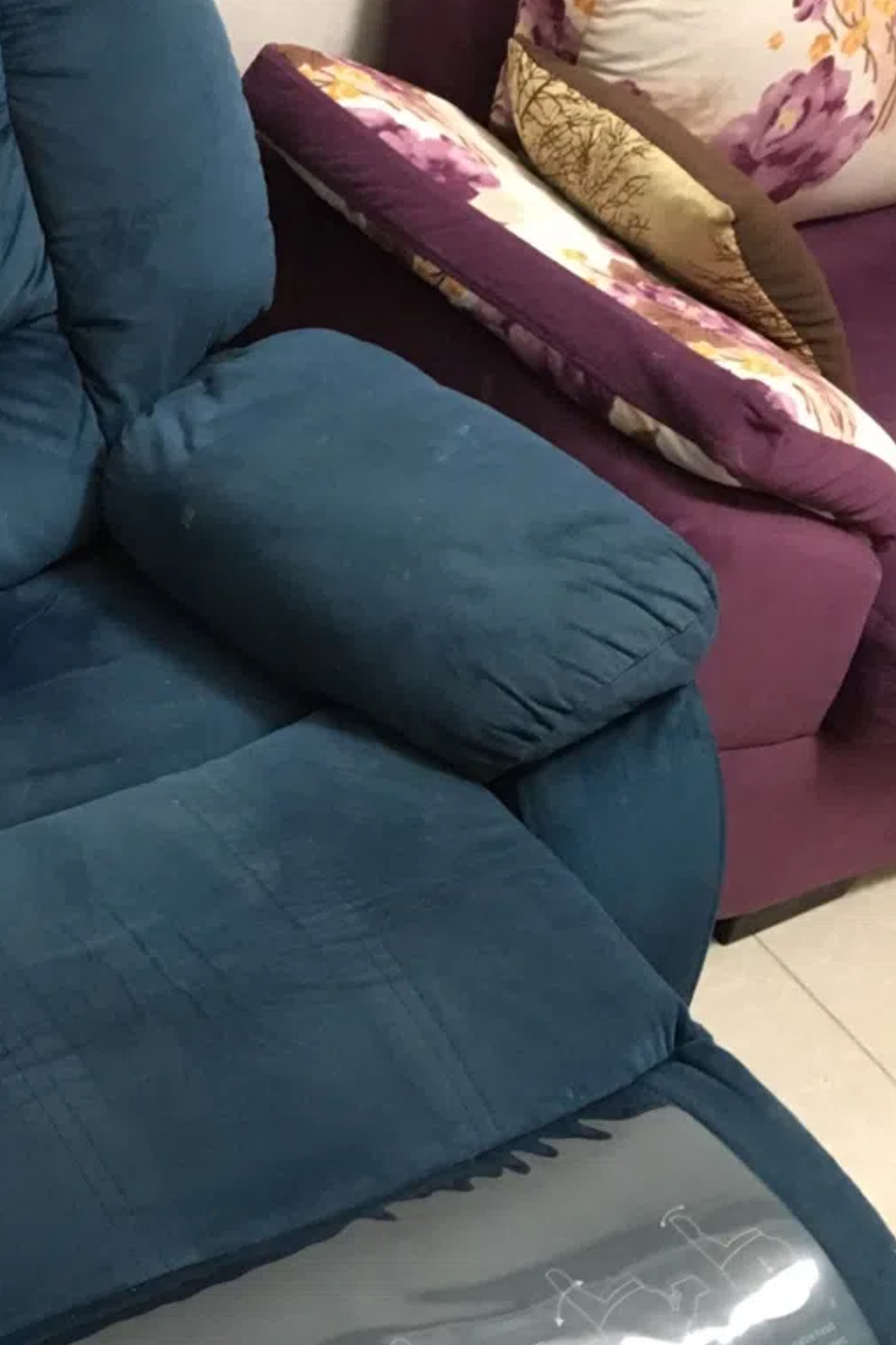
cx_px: 2
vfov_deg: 36.9
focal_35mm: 54
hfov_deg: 24.0
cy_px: 705
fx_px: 2016
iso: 250
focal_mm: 4.15
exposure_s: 1/17
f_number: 2.2
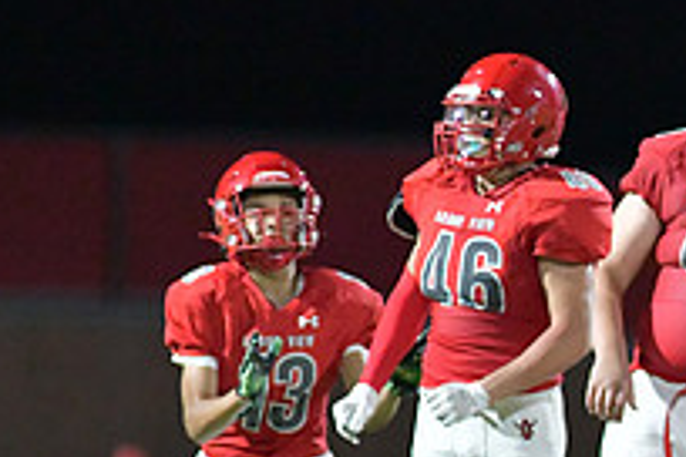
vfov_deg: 1.6
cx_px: 743
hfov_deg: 2.4
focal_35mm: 853
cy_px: 509
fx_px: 16253
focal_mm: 300
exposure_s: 1/1250
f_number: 3.2
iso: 11400
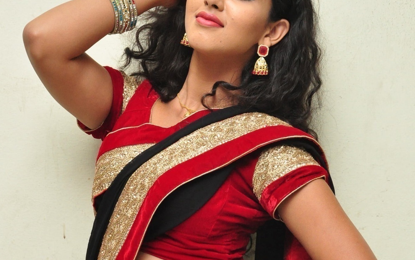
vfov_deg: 11.7
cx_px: 207
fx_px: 1256
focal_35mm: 111
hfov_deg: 18.8
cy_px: 216
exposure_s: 1/125
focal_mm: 48
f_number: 7.1
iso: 1600
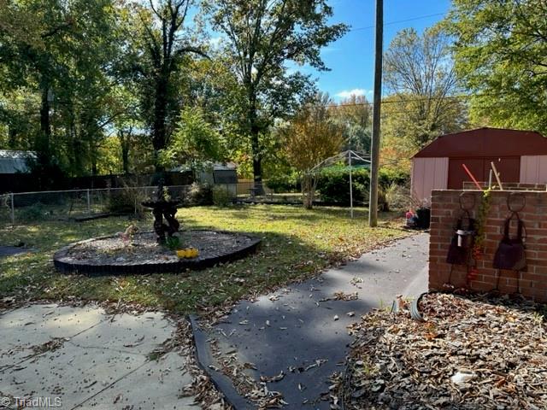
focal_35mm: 24
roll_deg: -1.8
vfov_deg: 56.8
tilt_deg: -4.3
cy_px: 205
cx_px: 274
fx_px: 379
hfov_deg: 71.6
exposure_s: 1/927
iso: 80
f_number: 1.78
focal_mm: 6.86
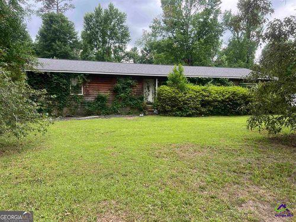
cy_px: 111
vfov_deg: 53.1
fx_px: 222
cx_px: 148
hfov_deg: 67.3
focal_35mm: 26
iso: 50
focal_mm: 5.7
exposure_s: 1/658
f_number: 1.5
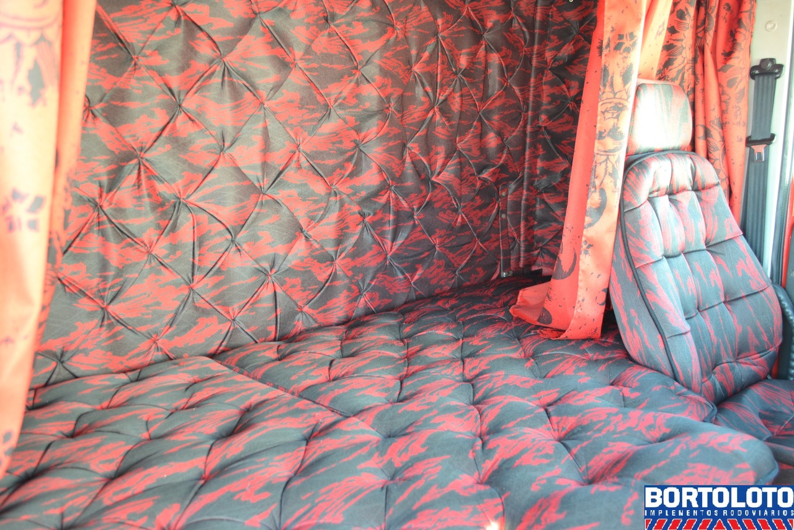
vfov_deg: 40.0
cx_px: 397
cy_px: 265
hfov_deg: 57.2
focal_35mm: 33
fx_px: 728
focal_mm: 22
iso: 400
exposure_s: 1/20
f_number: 3.8
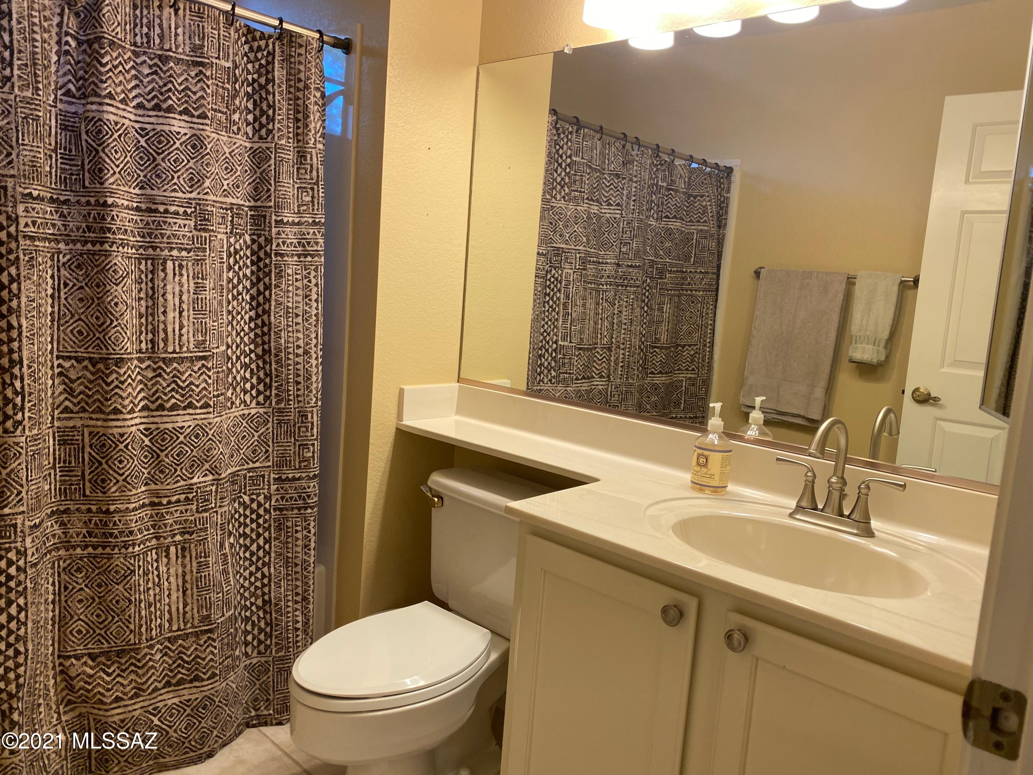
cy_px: 388
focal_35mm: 26
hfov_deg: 67.3
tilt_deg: -9.5
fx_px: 776
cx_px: 516
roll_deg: -5.1
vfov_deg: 53.1
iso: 80
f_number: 1.8
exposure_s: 1/60
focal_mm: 4.25
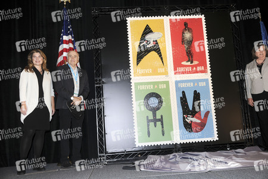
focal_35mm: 35
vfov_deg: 37.9
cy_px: 90
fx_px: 261
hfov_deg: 54.4
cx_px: 134
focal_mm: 35
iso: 800
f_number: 5.6
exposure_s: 1/250
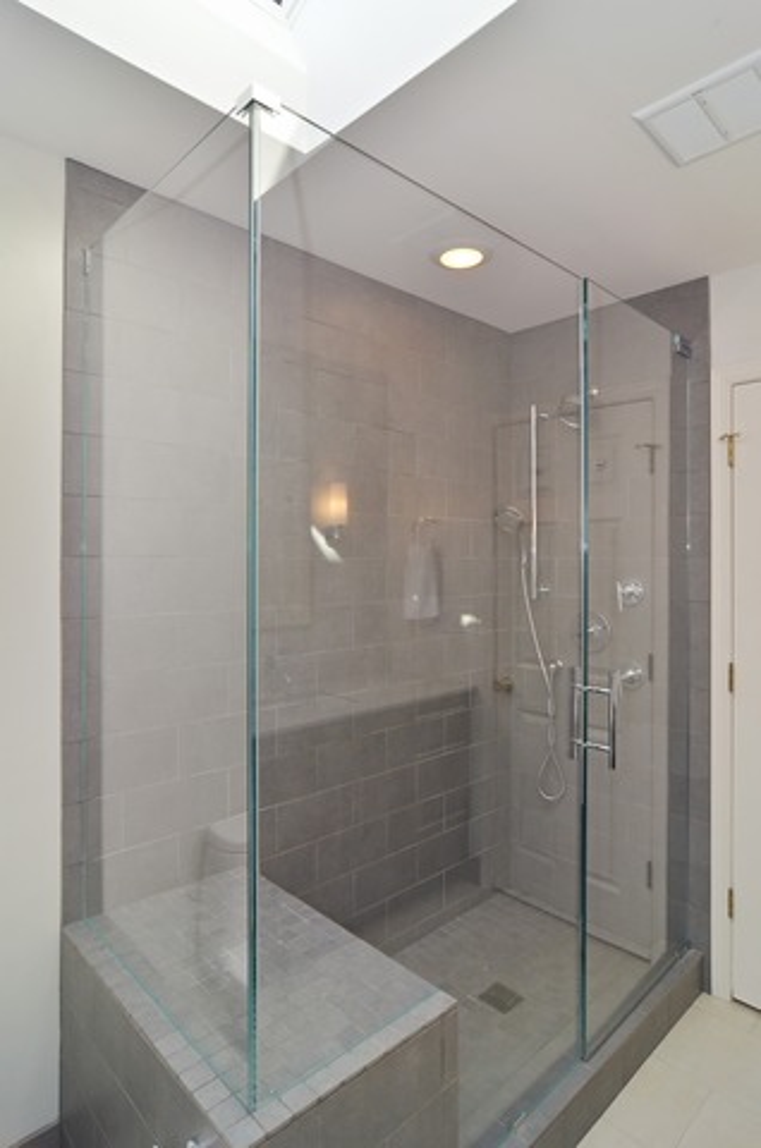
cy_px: 574
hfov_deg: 67.2
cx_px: 380
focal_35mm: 18
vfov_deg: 90.1
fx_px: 573
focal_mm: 12
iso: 500
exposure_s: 1/80
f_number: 8
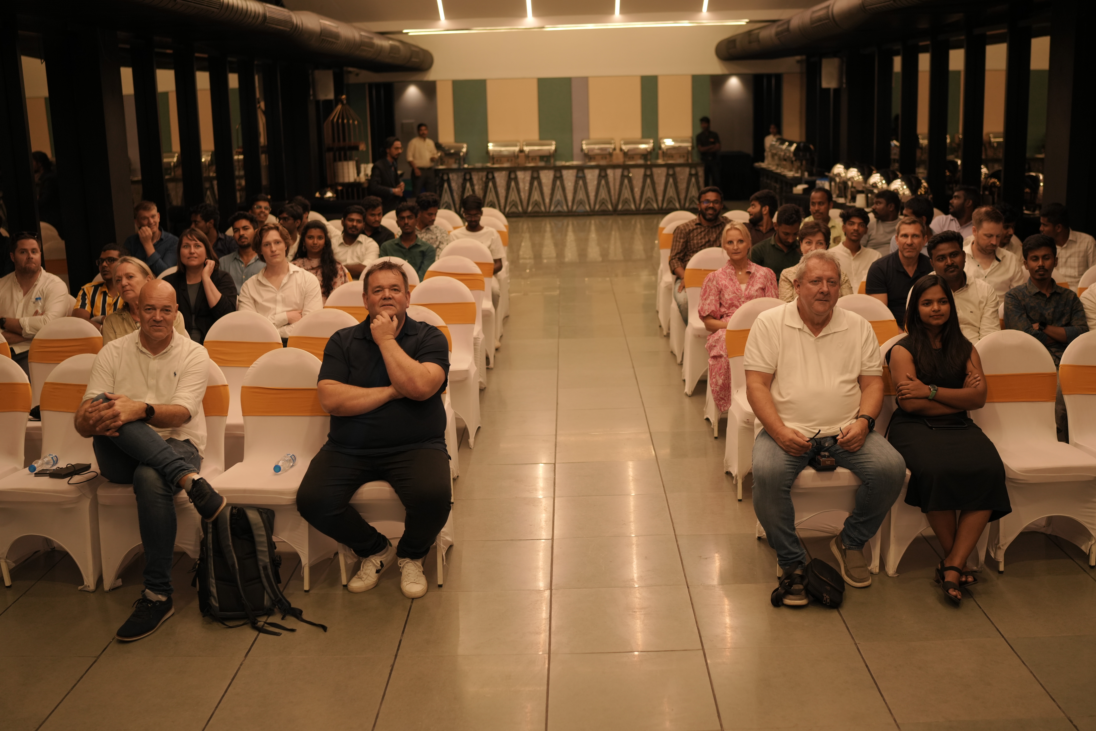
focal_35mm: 38
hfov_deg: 50.7
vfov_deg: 35.1
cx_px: 563
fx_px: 1157
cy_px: 364
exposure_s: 1/320
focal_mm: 35
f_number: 2
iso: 500
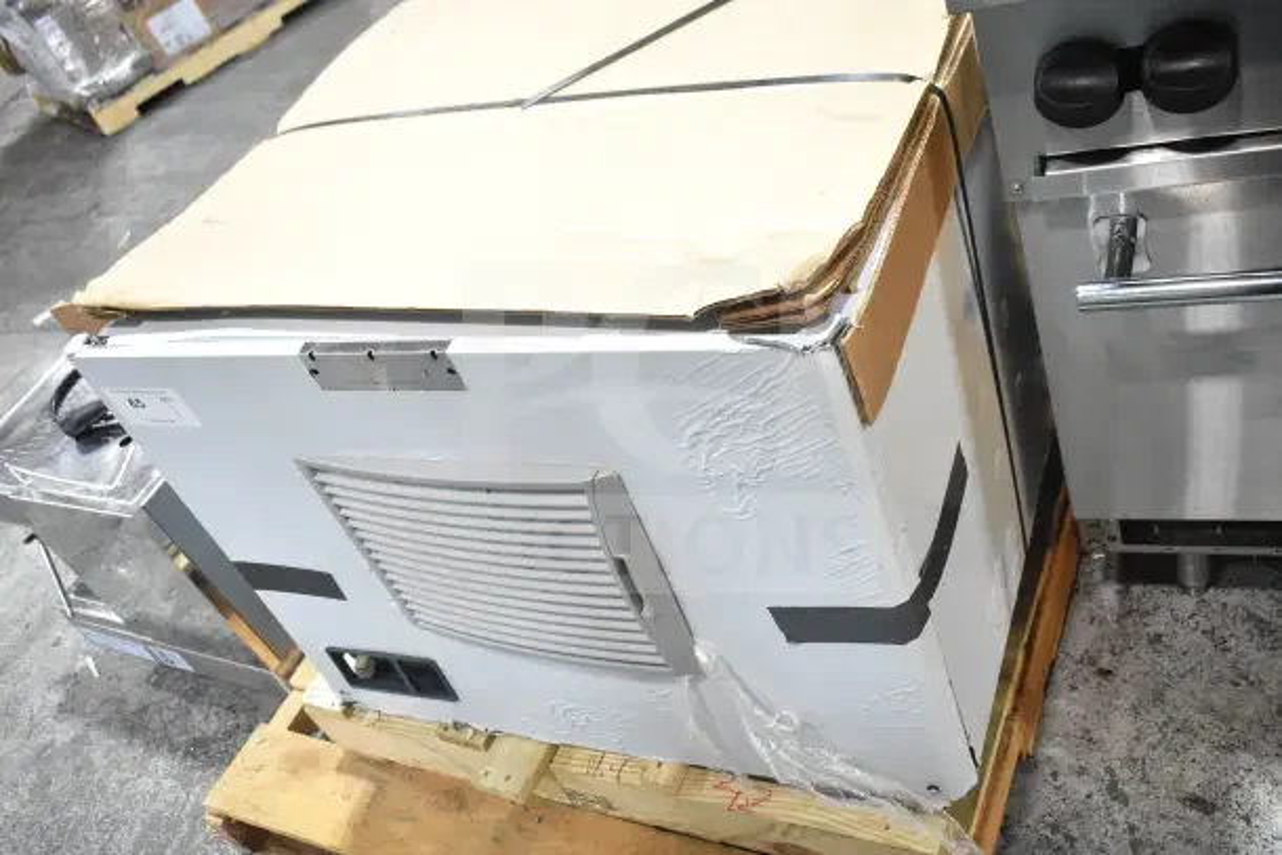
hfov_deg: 57.2
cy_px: 428
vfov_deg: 40.0
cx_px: 641
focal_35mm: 33
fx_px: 1175
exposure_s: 1/80
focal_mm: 22
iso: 1600
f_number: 4.5
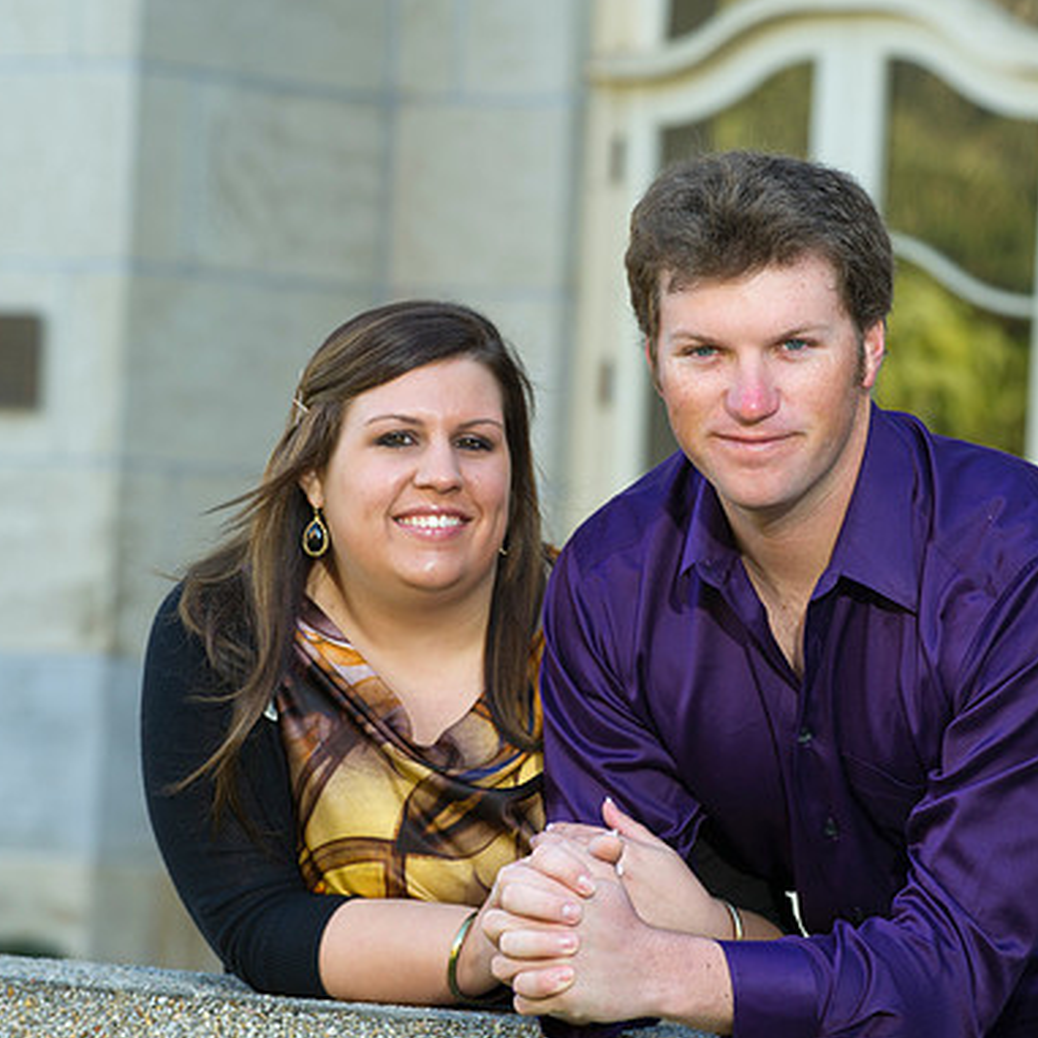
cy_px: 519
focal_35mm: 219
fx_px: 7430
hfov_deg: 8.0
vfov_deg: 8.0
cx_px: 573
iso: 400
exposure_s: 1/80
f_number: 5.6
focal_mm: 170
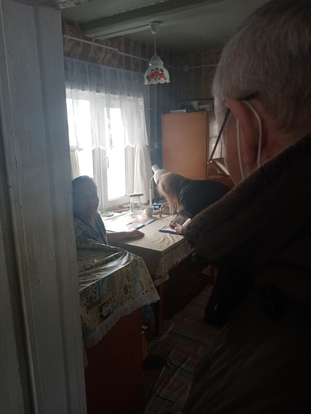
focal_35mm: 26
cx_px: 156
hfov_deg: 53.1
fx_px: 311
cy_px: 207
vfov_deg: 67.3
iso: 123
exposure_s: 1/33.3
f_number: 1.8
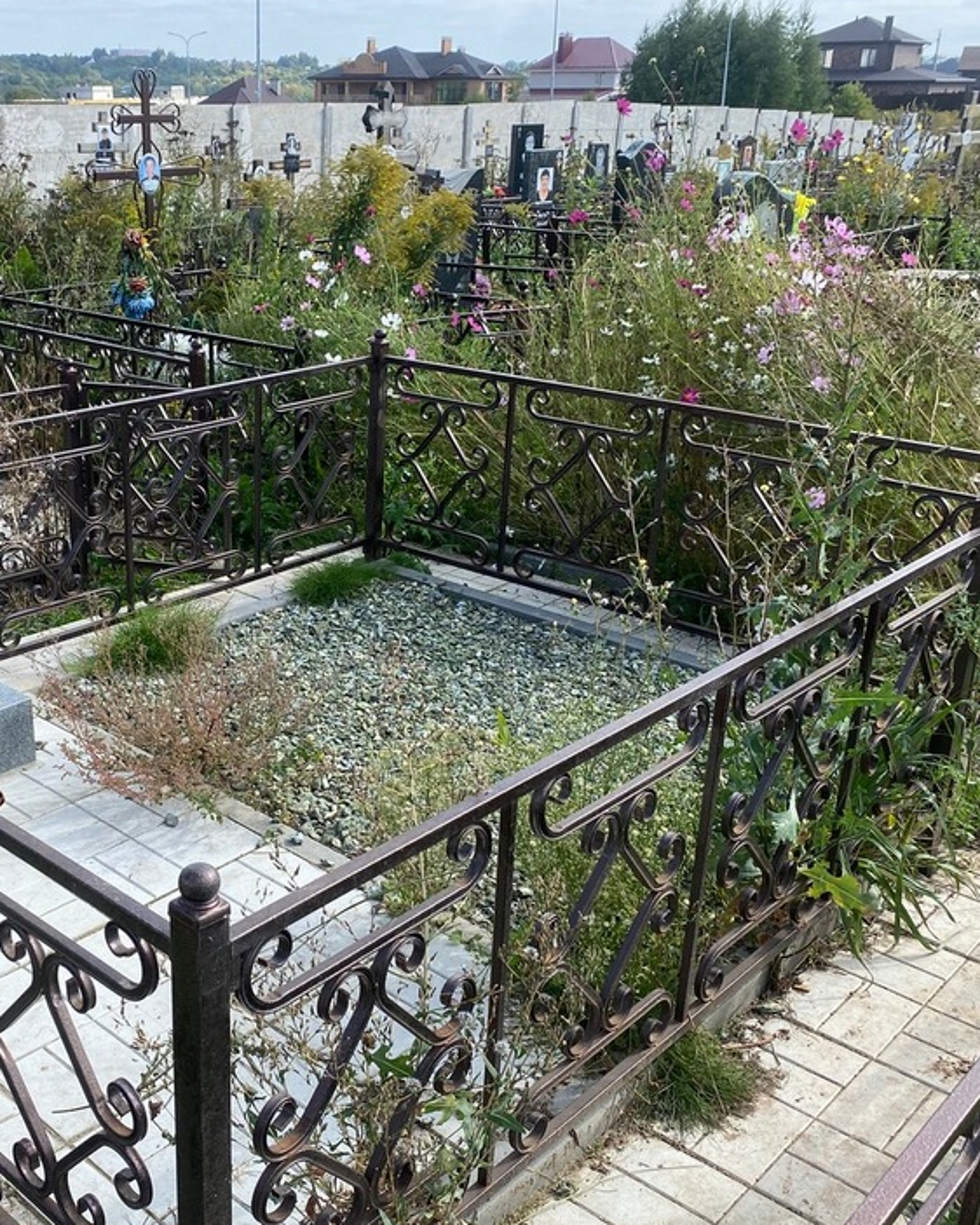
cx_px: 251
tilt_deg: -21.8
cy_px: 658
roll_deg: -0.1
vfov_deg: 49.0
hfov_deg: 39.1
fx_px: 1341
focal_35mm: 37
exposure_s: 1/1245
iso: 32
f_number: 1.8
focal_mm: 4.25
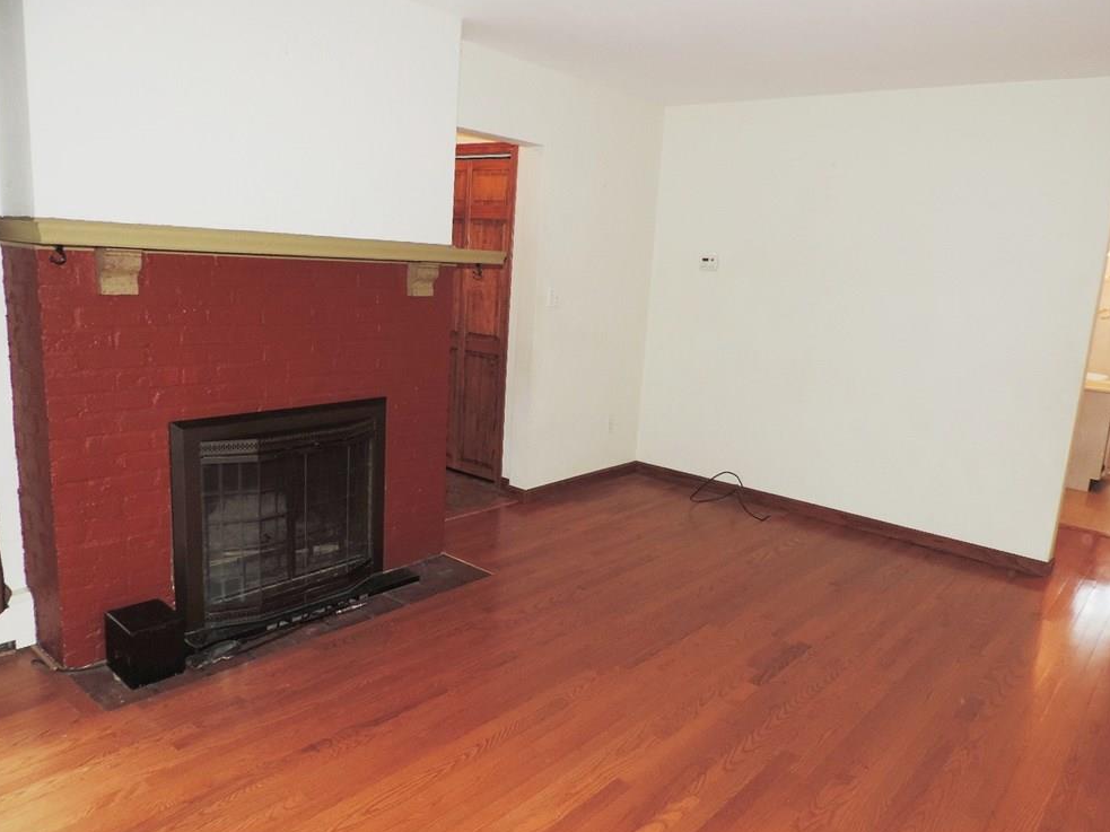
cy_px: 422
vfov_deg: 54.9
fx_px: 802
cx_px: 554
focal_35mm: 25
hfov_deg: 69.4
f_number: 3
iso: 200
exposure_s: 1/30
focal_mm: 4.3
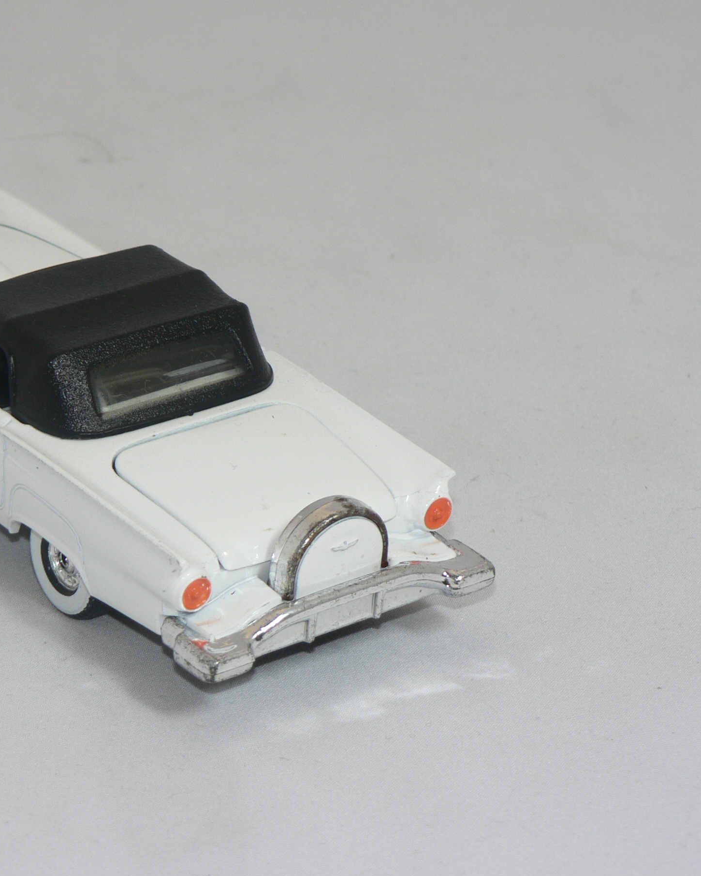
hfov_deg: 11.7
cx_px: 163
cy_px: 414
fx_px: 3397
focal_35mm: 131
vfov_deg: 14.7
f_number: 3.2
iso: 80
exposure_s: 1/60
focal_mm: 15.8
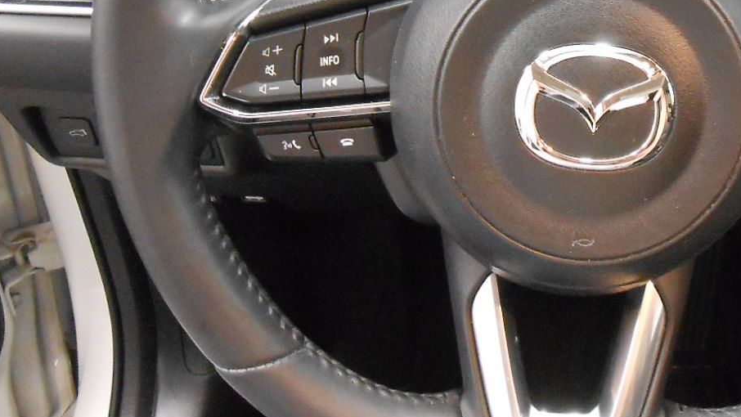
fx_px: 983
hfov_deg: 40.1
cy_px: 43
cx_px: 560
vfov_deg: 23.4
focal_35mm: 50
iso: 800
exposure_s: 1/10
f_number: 3.5
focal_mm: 4.6
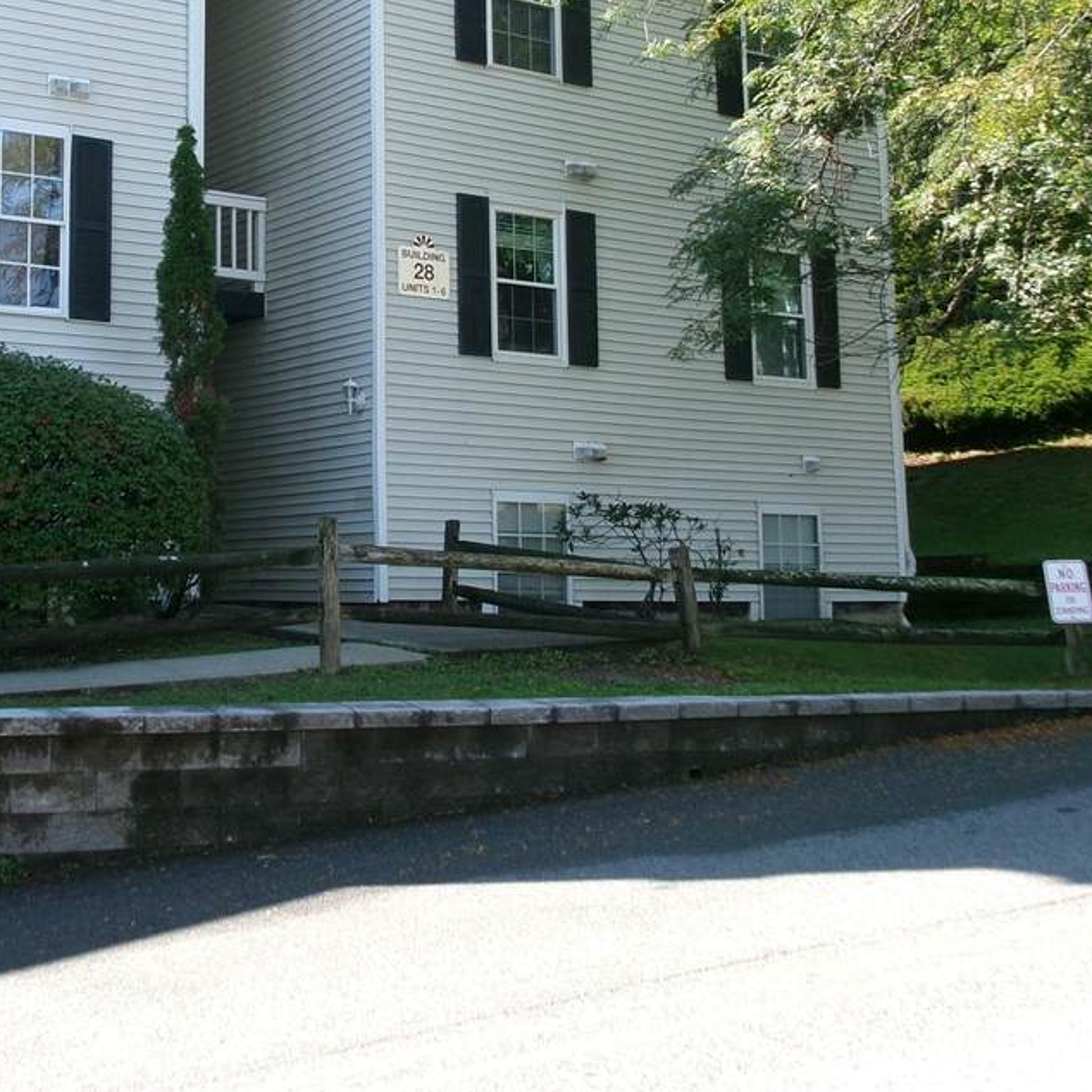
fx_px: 1785
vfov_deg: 33.7
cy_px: 344
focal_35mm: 50
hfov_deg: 33.3
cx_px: 255
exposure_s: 1/160
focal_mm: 5.1
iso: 100
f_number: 3.9
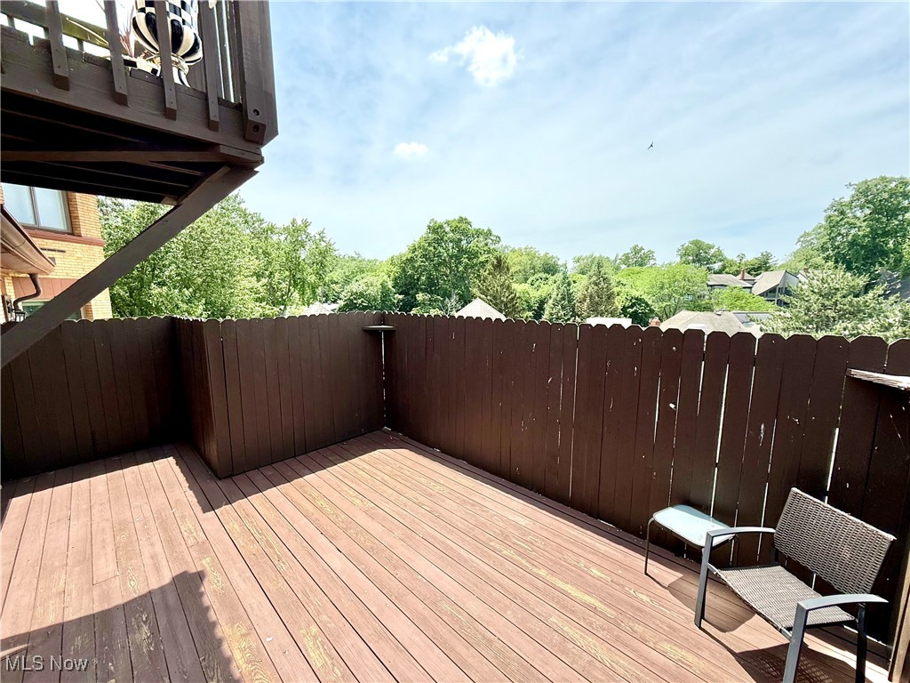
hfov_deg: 102.1
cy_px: 342
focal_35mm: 14
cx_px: 455
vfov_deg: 85.7
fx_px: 368
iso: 64
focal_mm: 2.22
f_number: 2.2
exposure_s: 1/1464
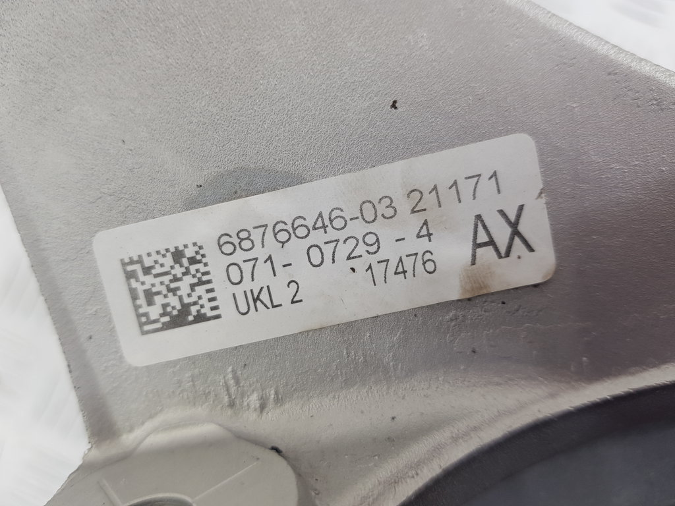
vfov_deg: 53.1
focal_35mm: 26
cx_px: 338
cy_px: 253
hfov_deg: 67.3
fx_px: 507
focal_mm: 4.2
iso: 40
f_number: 1.7
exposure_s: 1/50
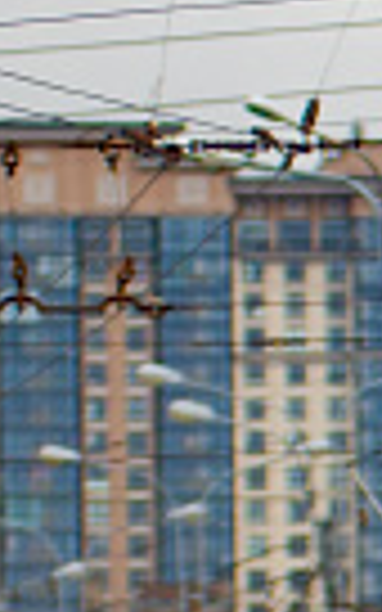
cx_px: 2359
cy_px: 670
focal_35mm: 773
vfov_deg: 2.7
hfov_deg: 1.7
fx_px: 12876
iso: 200
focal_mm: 86
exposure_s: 1/640
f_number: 4
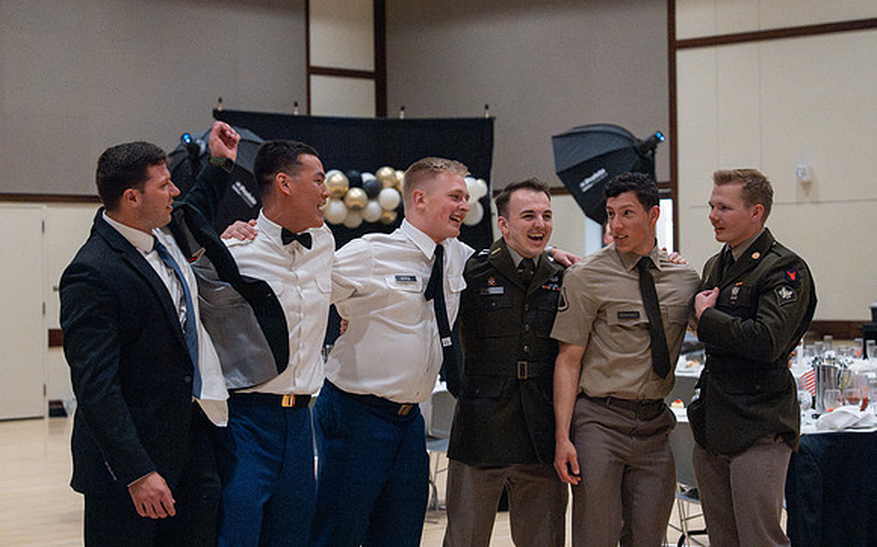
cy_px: 279
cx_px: 419
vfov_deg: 16.2
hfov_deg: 25.7
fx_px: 1925
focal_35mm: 81
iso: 20000
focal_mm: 70
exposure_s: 1/400
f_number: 3.5
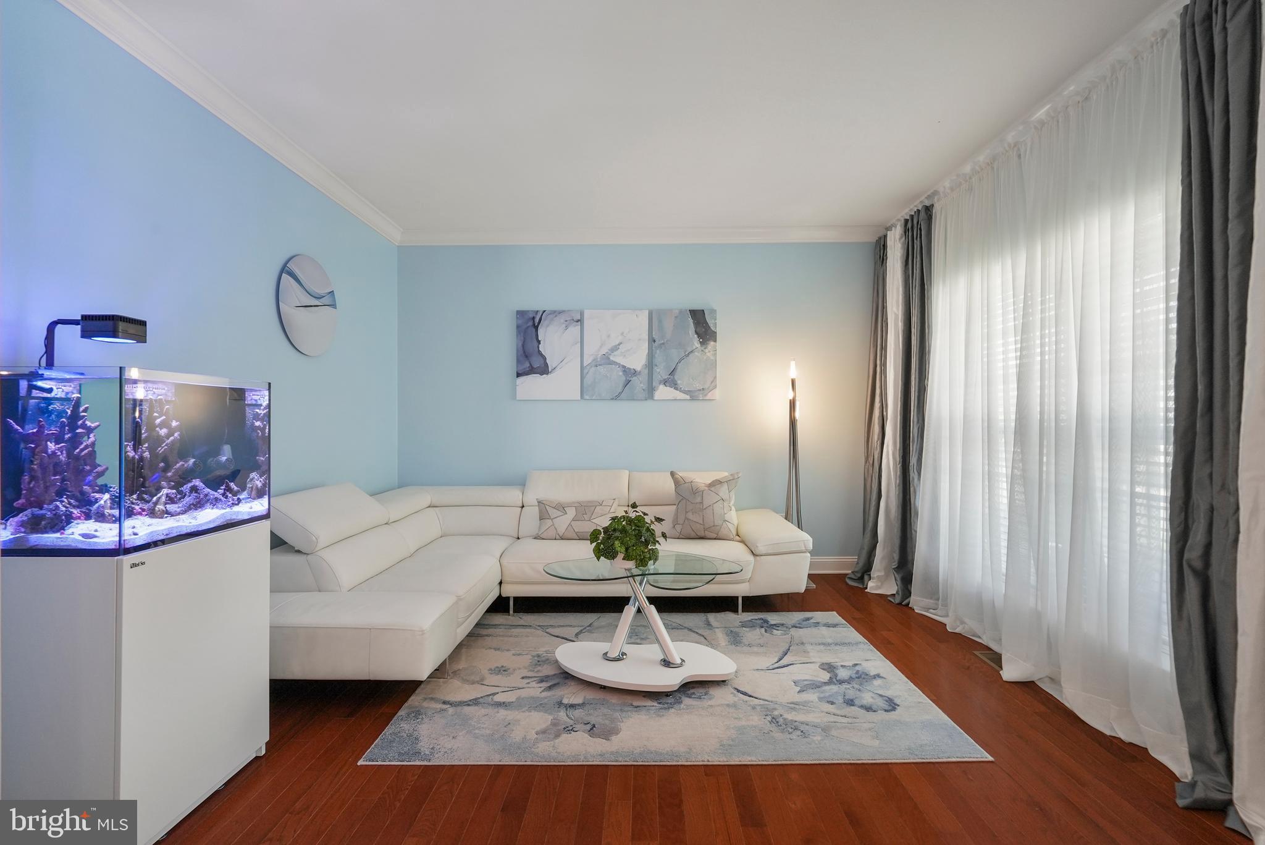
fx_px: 562
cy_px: 422
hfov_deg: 96.7
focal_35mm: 16
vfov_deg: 73.8
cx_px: 632
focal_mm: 16
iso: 800
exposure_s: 1/3
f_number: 10
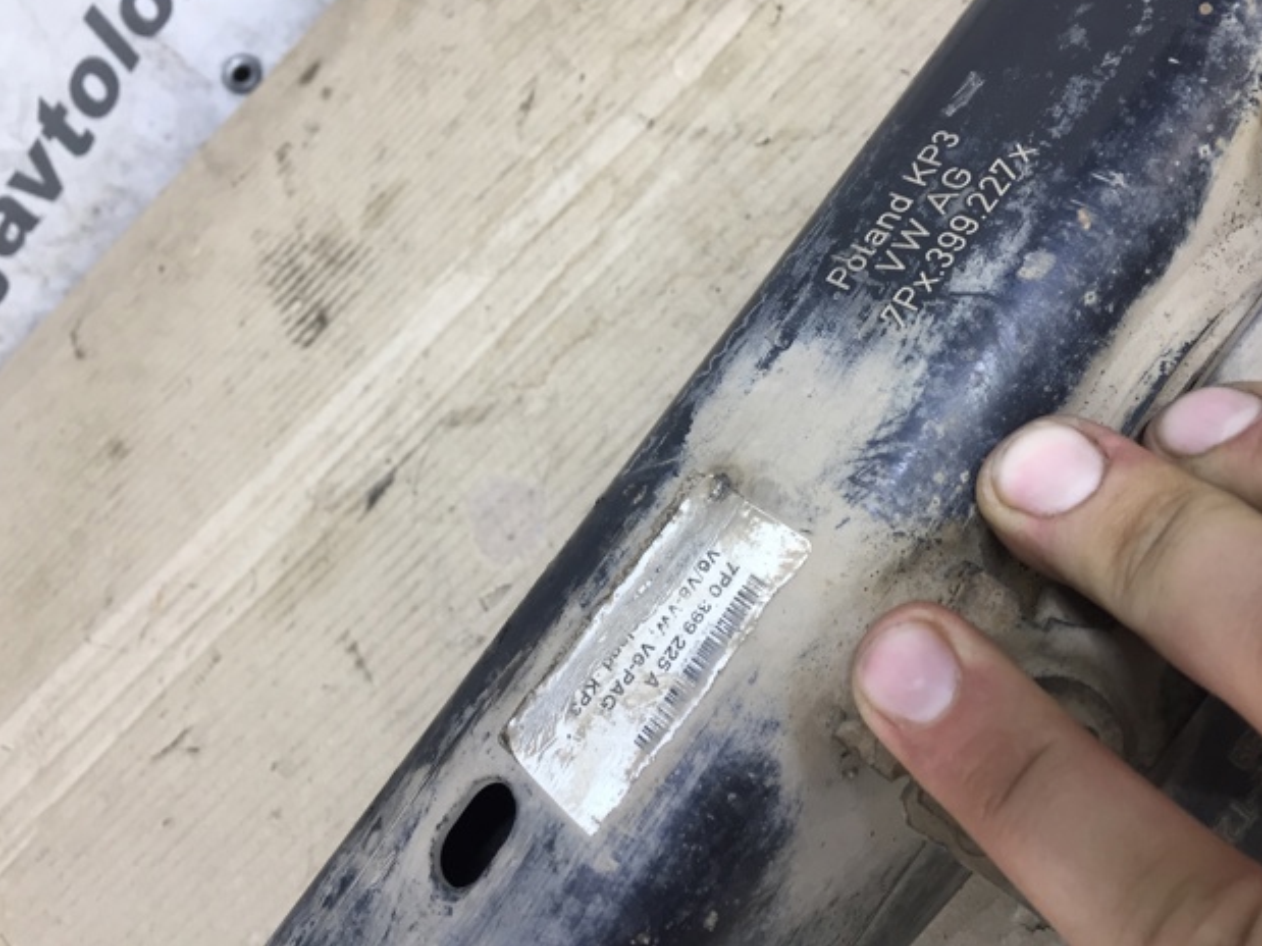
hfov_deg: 60.0
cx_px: 634
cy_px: 459
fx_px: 1094
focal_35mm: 30
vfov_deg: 46.8
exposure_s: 1/33
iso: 80
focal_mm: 4.15
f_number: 2.2
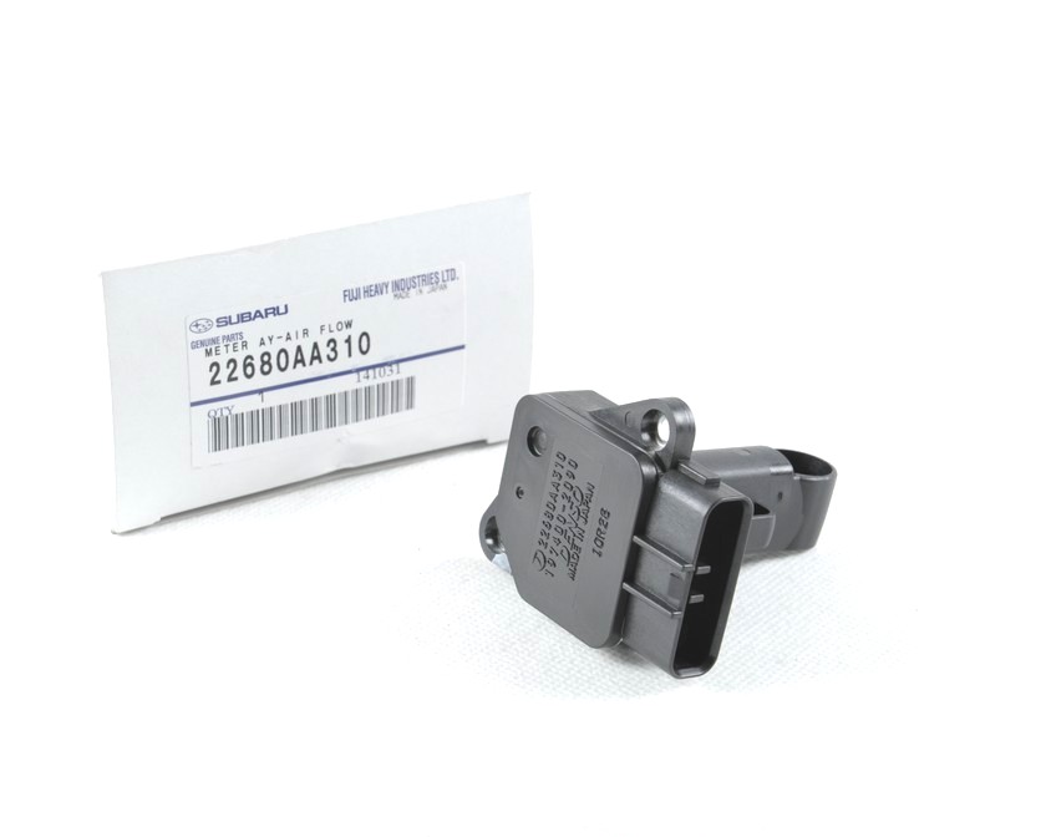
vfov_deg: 19.2
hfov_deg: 23.8
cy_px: 420
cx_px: 440
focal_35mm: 80
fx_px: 2477
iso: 200
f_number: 16
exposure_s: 1/320
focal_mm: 70
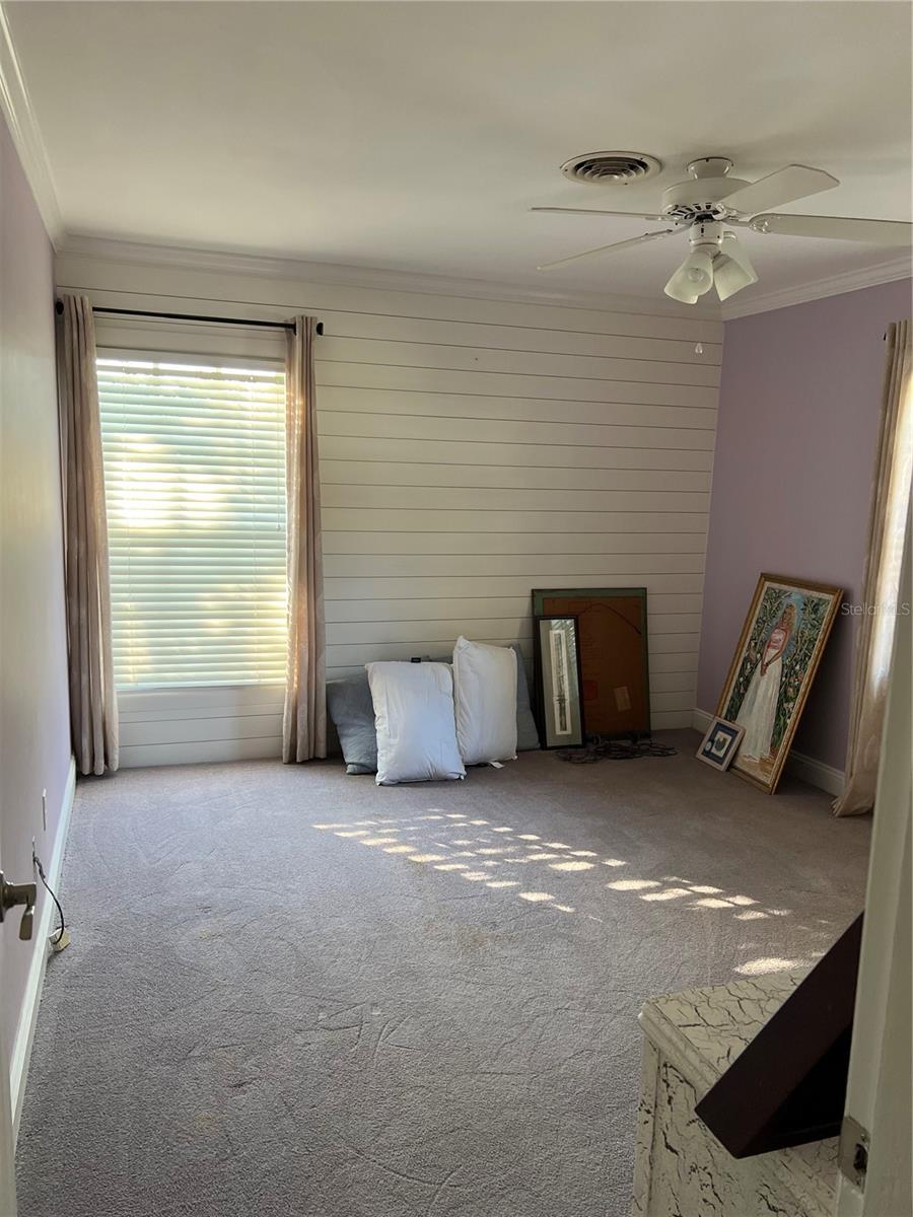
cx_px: 456
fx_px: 914
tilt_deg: -8.8
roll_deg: -1.7
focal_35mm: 26
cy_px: 608
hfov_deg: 53.1
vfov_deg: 67.3
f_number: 1.5
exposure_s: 1/104
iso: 125
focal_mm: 5.7
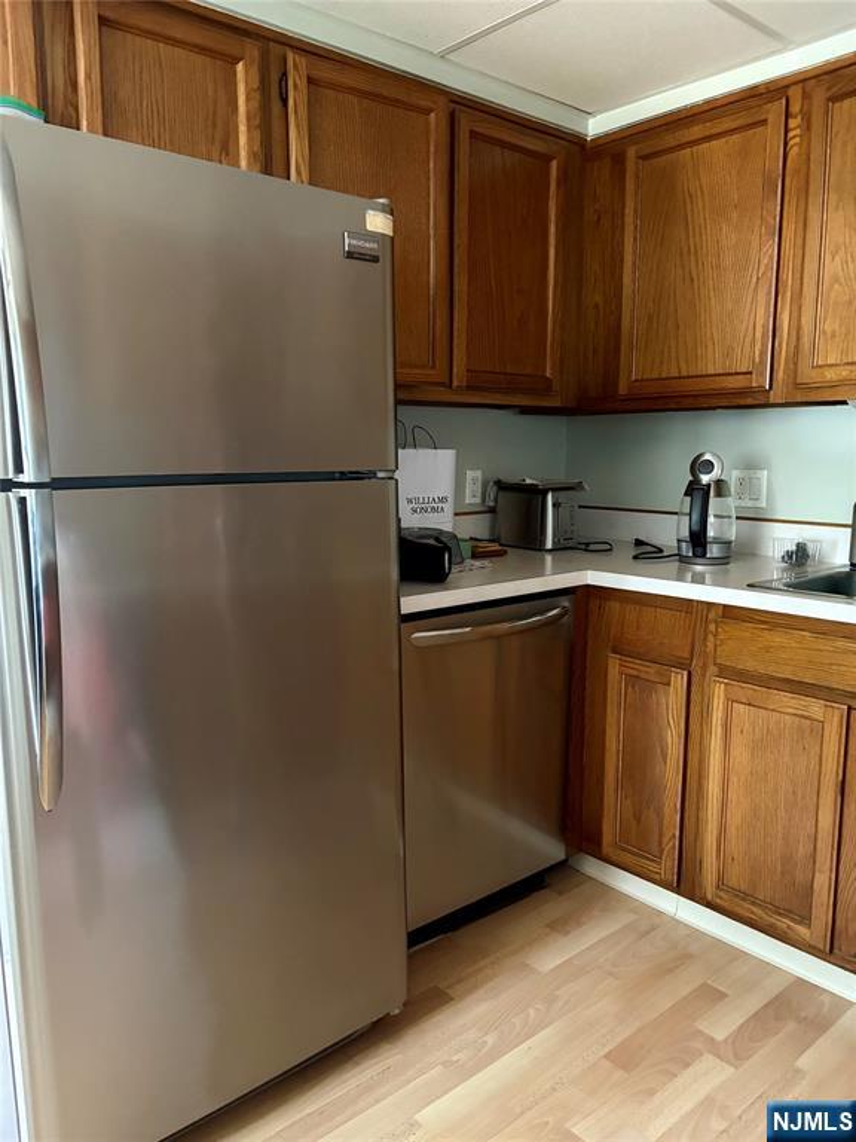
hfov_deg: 53.1
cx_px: 428
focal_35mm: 26
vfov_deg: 67.3
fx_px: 857
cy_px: 571
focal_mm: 5.96
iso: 800
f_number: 1.6
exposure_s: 1/30
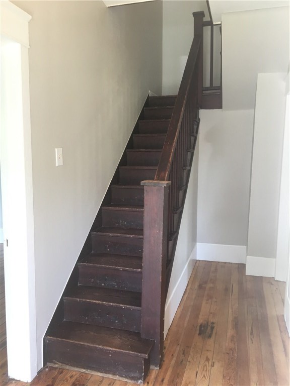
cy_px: 193
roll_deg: -0.3
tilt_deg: -7.6
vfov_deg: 61.7
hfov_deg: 48.2
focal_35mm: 29
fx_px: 324
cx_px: 145
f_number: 2.2
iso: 50
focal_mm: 4.15
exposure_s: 1/30
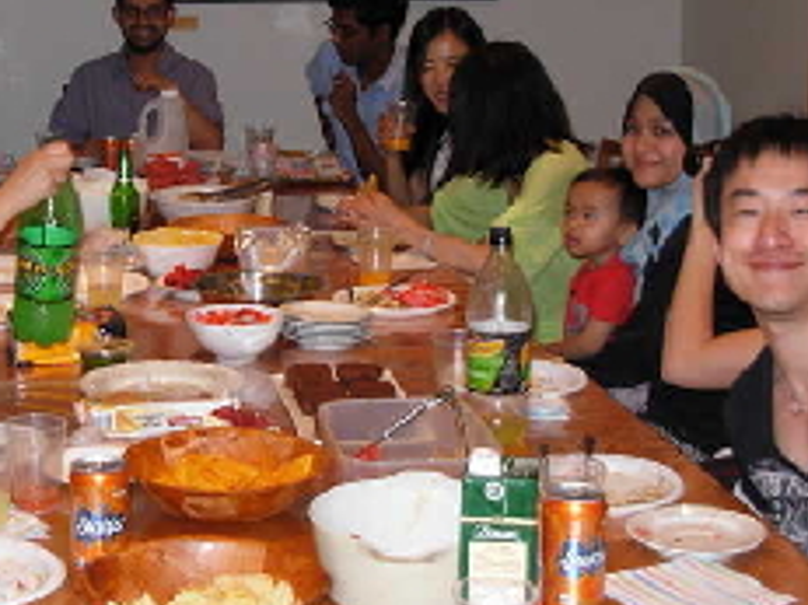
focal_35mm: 79
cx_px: 154
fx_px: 1843
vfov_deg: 18.6
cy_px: 241
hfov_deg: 24.3
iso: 168
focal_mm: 6.3
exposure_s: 1/47.9
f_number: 2.9
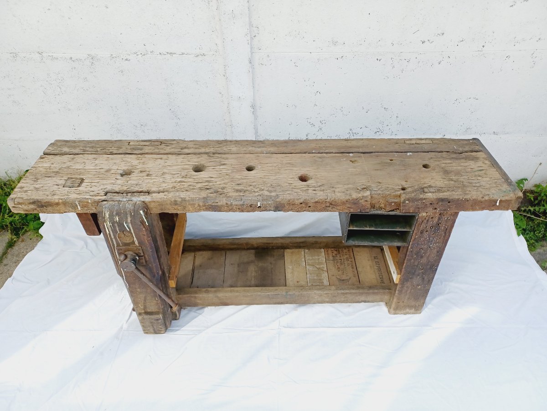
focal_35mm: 25
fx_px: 395
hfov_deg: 69.4
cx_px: 274
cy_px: 206
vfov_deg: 54.9
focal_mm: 4.6
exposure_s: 1/174
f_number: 1.8
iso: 32
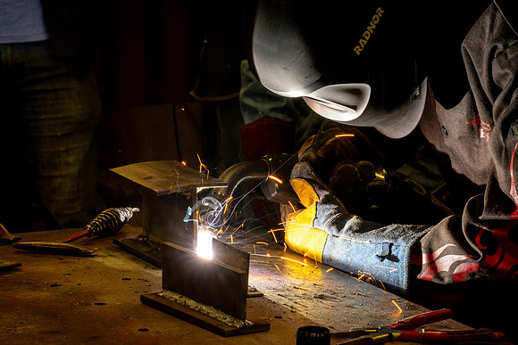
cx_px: 176
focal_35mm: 131
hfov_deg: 15.7
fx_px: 1881
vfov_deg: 10.5
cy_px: 209
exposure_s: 1/40
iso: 500
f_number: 16
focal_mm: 99
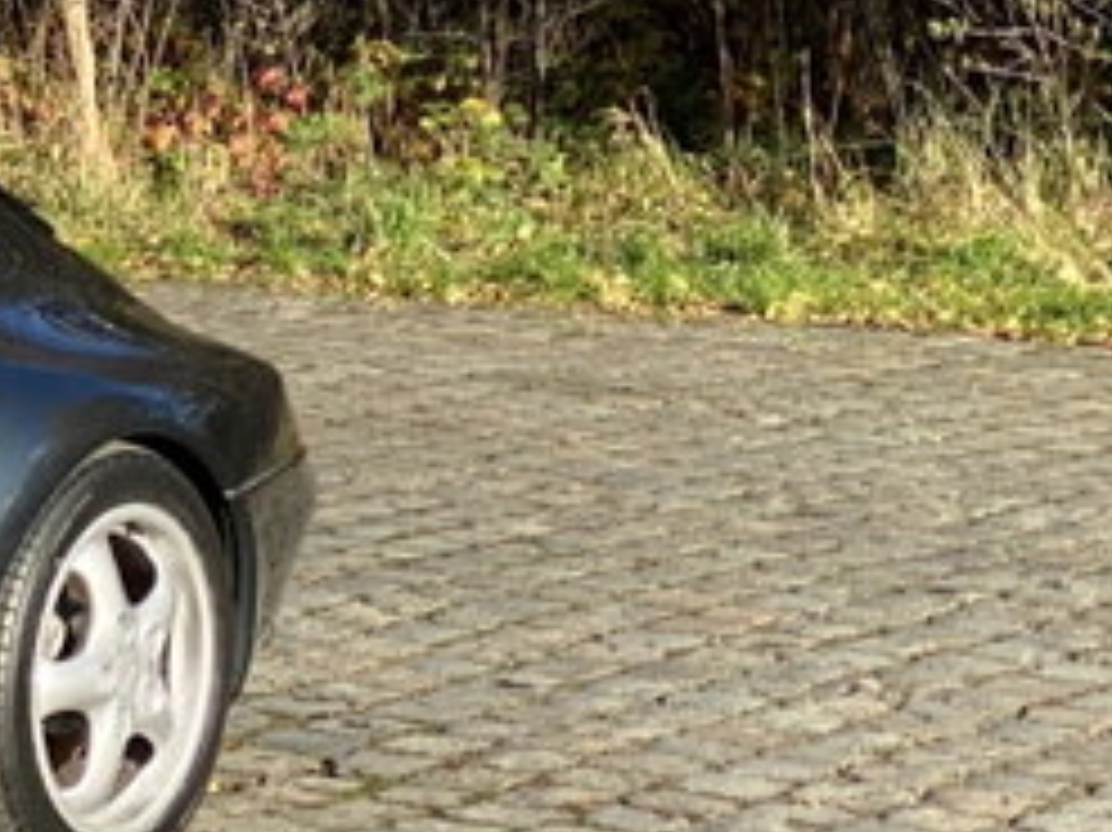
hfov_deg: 8.7
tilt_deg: -8.7
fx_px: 6935
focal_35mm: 216
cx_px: -1076
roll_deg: -1.2
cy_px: 454
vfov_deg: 6.9
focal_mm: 6
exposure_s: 1/615
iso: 20
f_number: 2
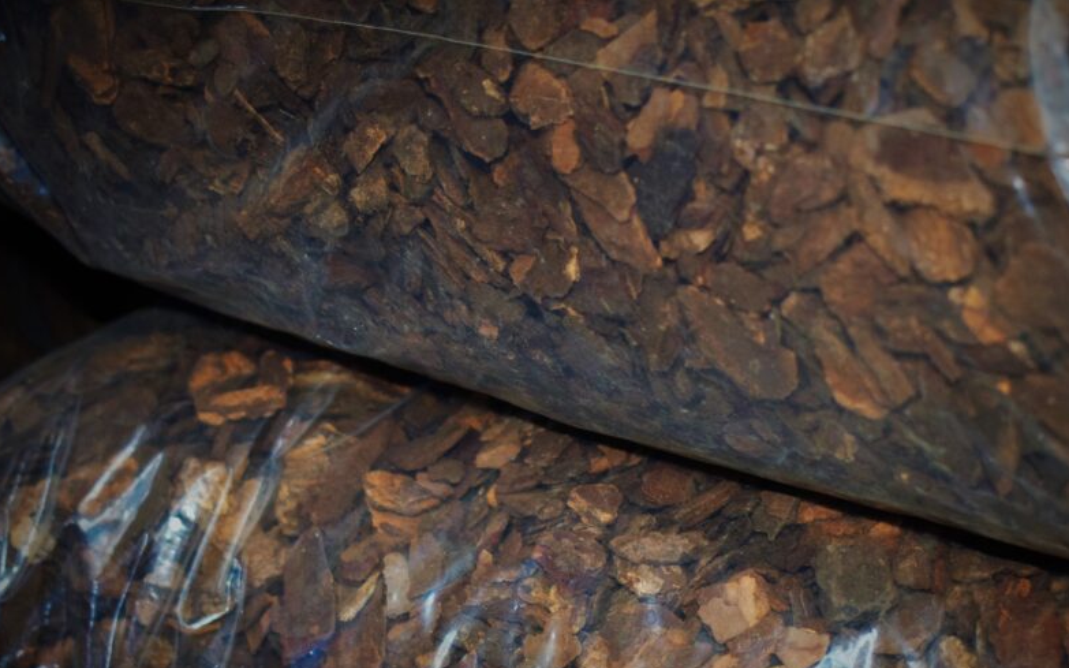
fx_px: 2330
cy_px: 400
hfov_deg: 25.8
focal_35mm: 80
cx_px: 597
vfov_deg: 16.3
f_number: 4.8
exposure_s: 1/60
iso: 900
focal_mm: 40
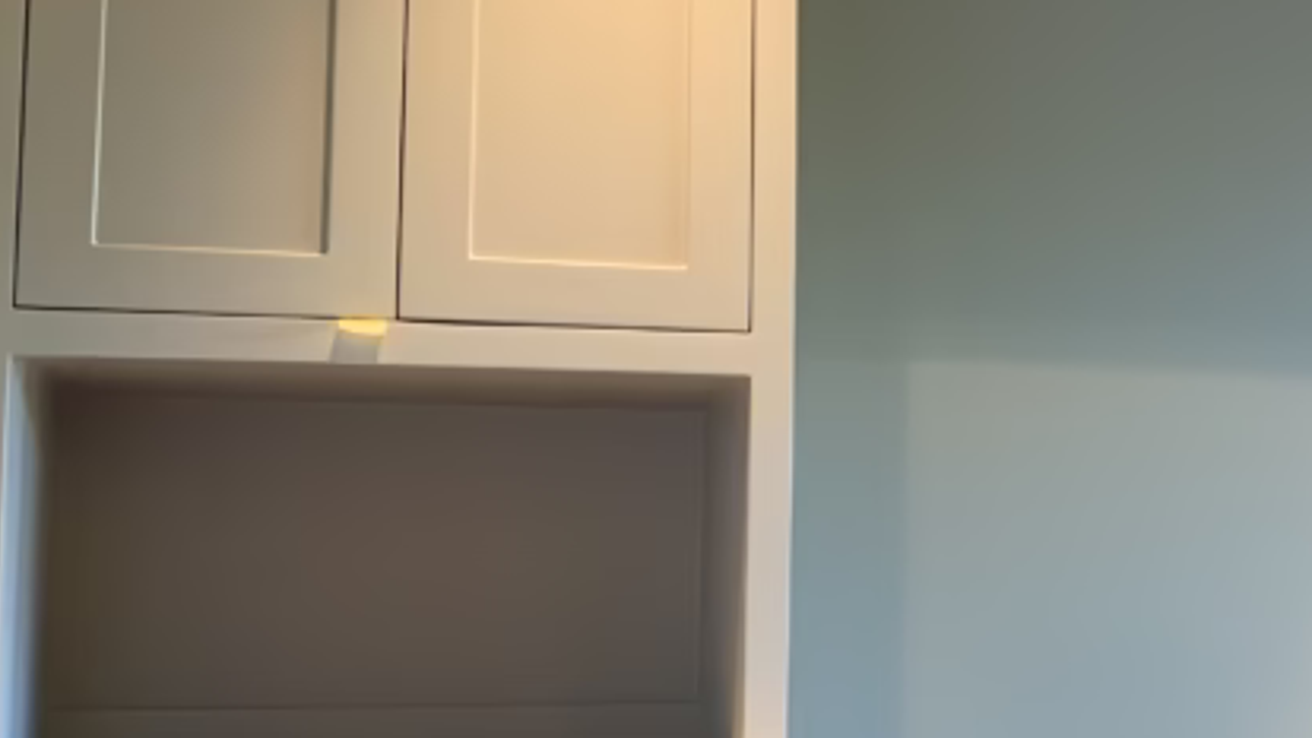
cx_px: 1214
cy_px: 415
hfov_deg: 28.8
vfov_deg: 17.2
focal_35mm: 70
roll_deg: -0.4
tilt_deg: +7.5
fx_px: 2436
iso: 320
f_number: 1.8
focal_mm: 4.25
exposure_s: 1/60
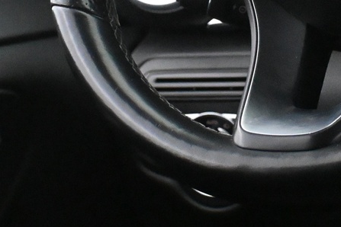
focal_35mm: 163
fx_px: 1544
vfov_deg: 8.2
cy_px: -125
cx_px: 349
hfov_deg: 12.4
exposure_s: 1/60
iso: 9000
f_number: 4.8
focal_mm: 30
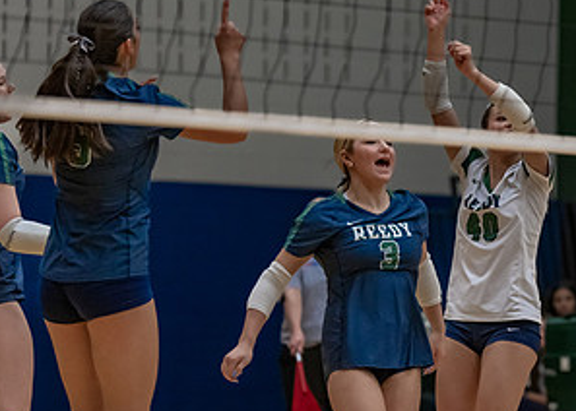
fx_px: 4187
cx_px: 413
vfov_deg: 5.6
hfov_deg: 7.9
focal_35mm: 256
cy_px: 233
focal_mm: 125
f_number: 2.8
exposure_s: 1/1000
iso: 2500
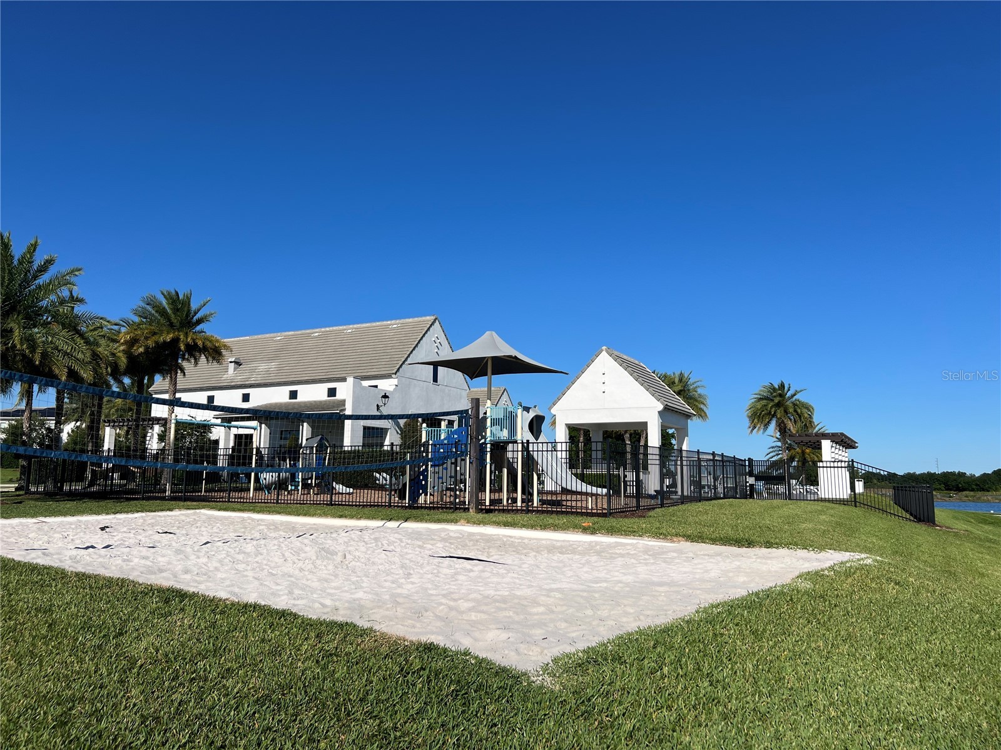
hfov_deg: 67.3
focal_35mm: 26
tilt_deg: +8.7
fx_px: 752
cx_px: 500
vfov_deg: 53.1
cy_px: 375
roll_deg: -0.9
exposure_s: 1/8000
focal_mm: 5.7
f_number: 1.5
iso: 50
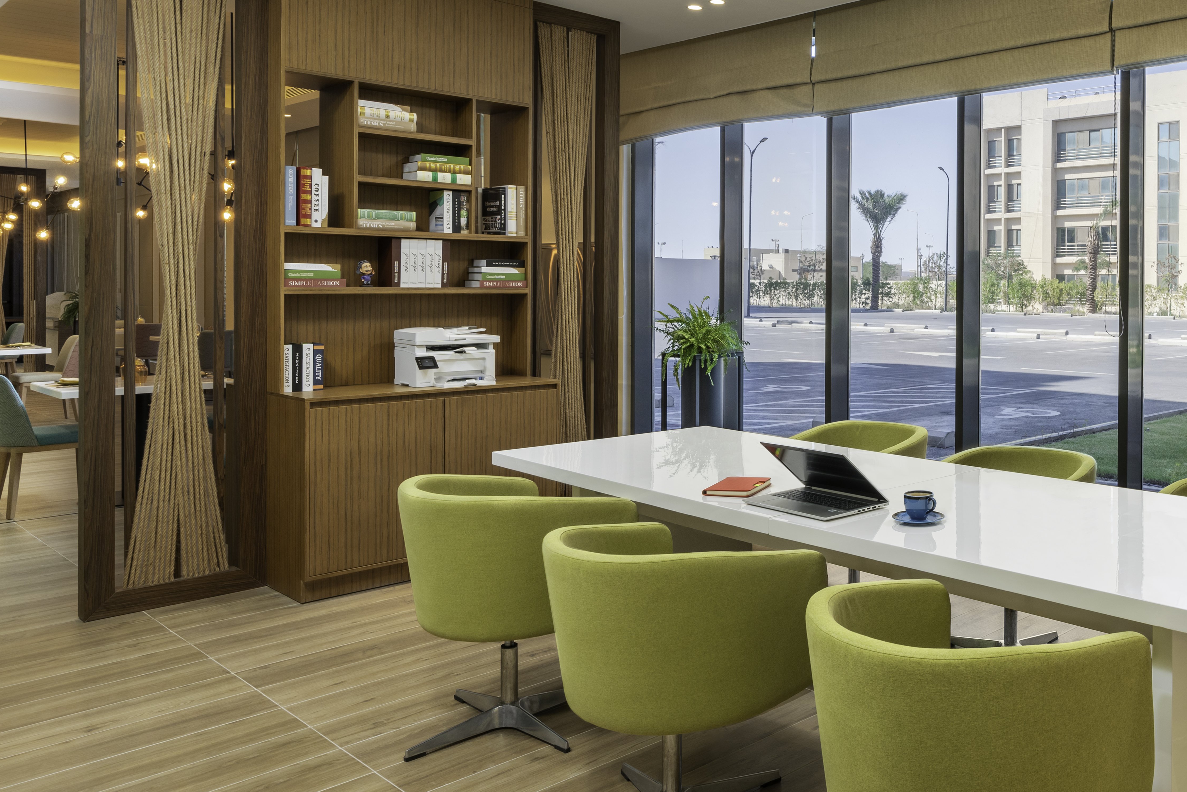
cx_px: 977
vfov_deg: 41.0
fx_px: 1055
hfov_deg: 54.0
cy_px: 342
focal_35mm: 32
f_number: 11
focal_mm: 18
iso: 200
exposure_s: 1/30
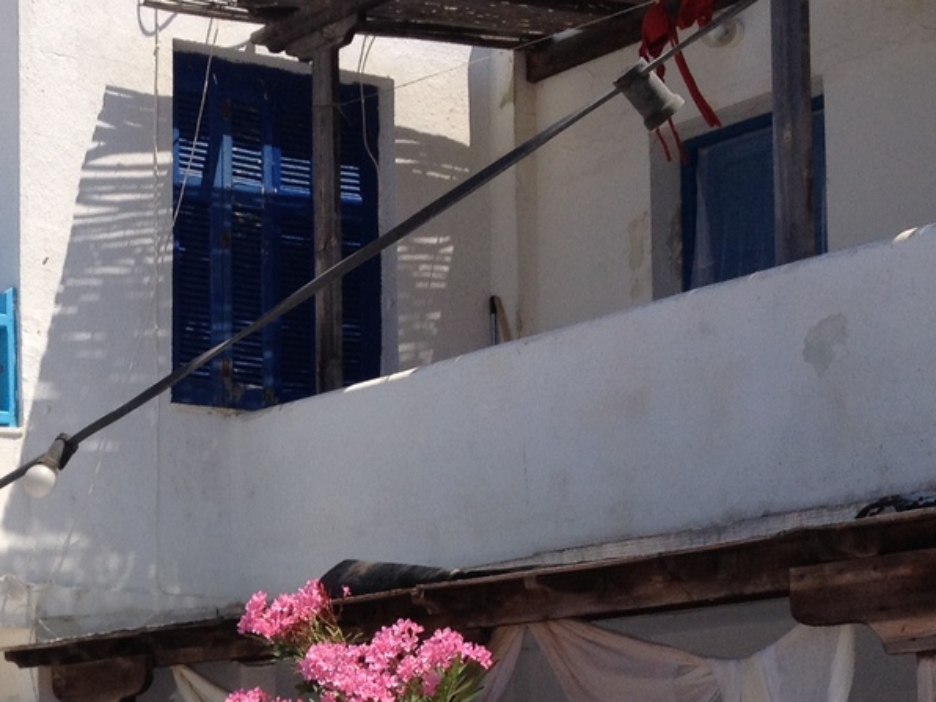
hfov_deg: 20.2
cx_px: -19
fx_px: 2542
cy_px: 749
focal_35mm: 94
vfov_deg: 15.4
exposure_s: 1/1842
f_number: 2.4
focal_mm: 4.28
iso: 50
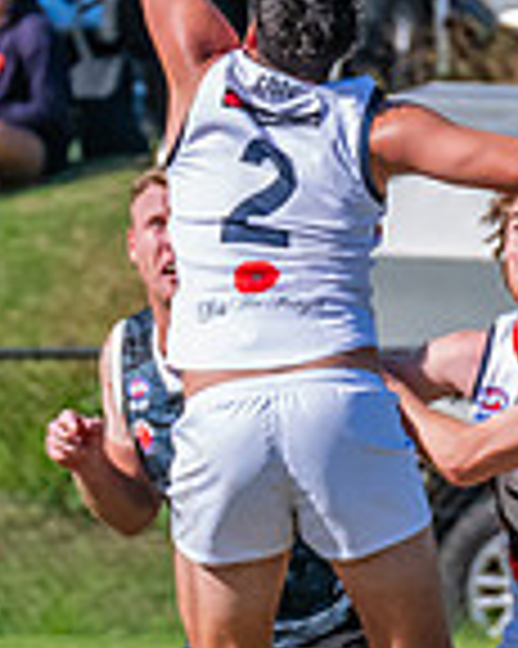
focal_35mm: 2074
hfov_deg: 0.7
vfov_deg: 0.9
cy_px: 485
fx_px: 39787
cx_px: 201
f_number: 13
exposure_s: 1/1600
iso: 1600
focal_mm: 410
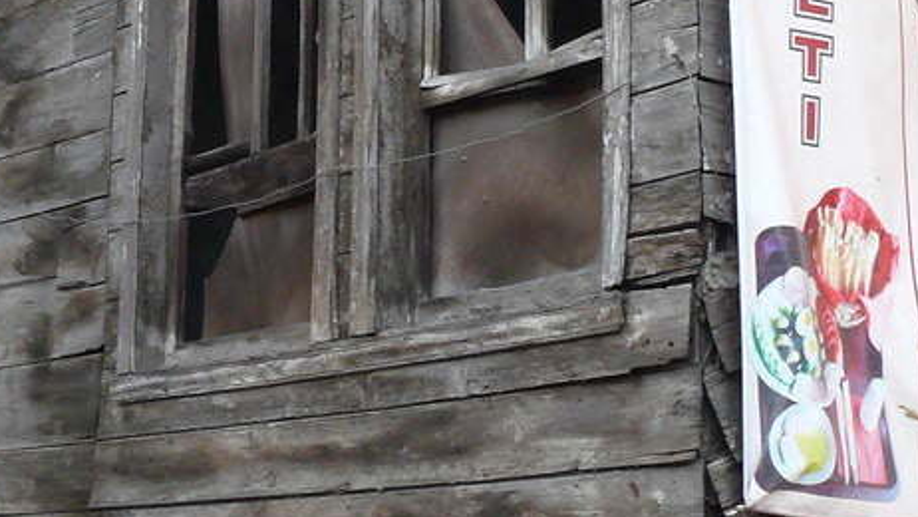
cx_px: 232
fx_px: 2410
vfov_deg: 12.2
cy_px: 211
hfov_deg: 21.4
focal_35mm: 99
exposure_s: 1/40
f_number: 5.6
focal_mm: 7.4
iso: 200
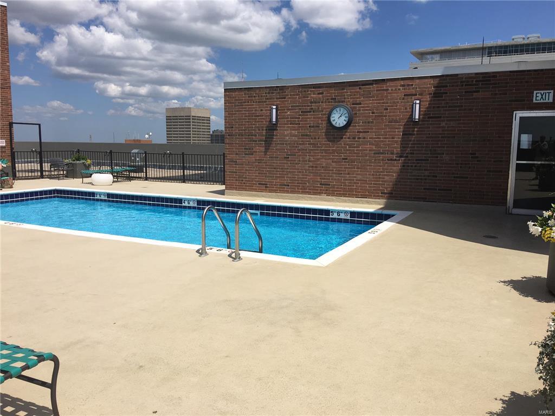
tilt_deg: -7.2
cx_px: 278
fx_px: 465
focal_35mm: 29
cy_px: 208
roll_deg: +0.3
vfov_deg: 48.2
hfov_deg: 61.7
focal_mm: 4.15
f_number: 2.2
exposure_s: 1/2653
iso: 25
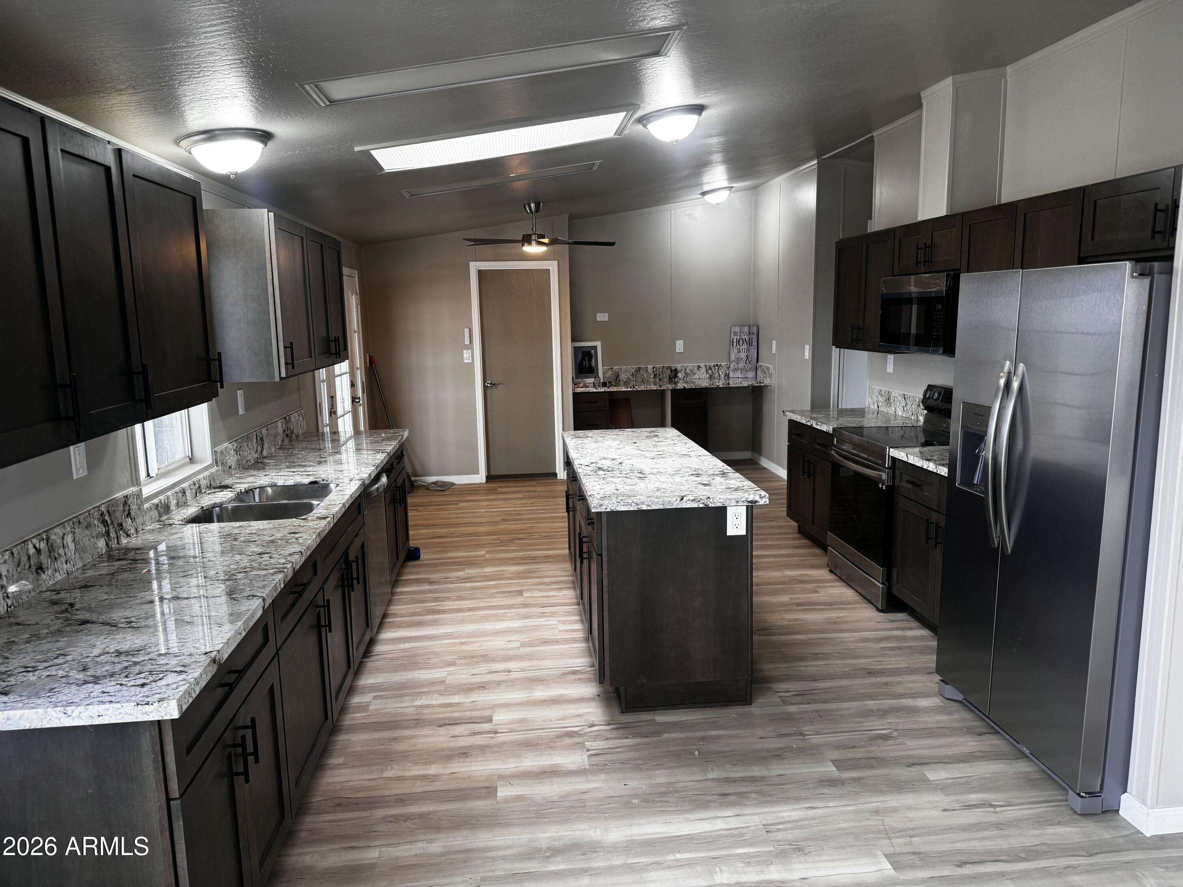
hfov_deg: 71.6
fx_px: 820
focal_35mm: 24
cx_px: 592
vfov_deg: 56.8
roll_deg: +1.0
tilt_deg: -9.0
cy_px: 444
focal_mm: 6.76
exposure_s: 1/120
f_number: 1.78
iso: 100
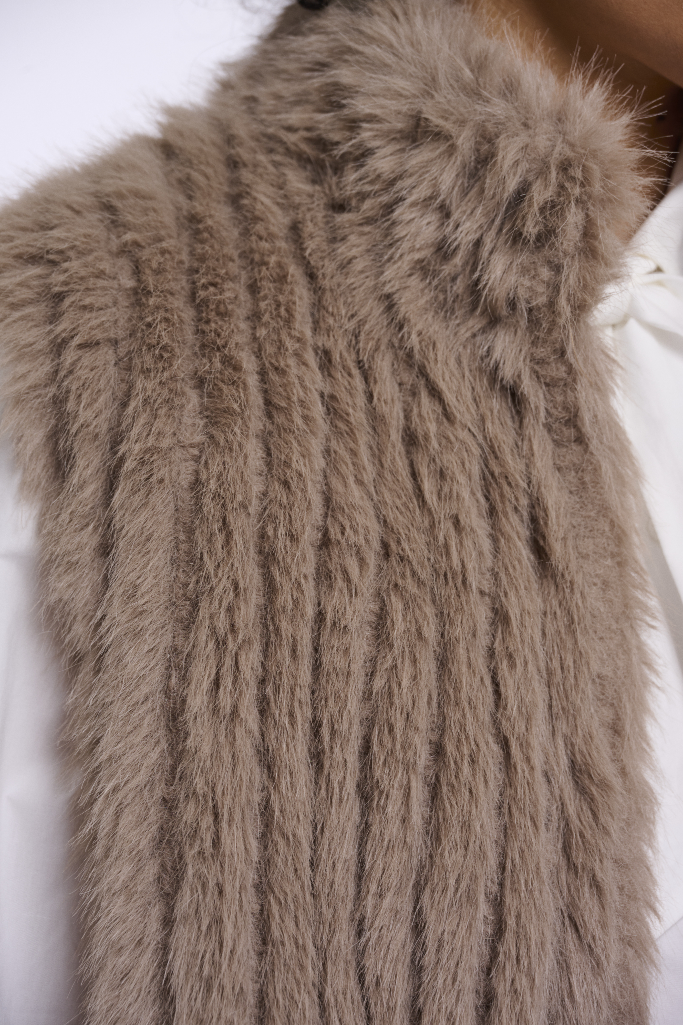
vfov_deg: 18.6
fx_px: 3130
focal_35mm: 110
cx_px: 342
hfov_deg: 12.5
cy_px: 512
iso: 125
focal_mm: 110
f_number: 8
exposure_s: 1/160
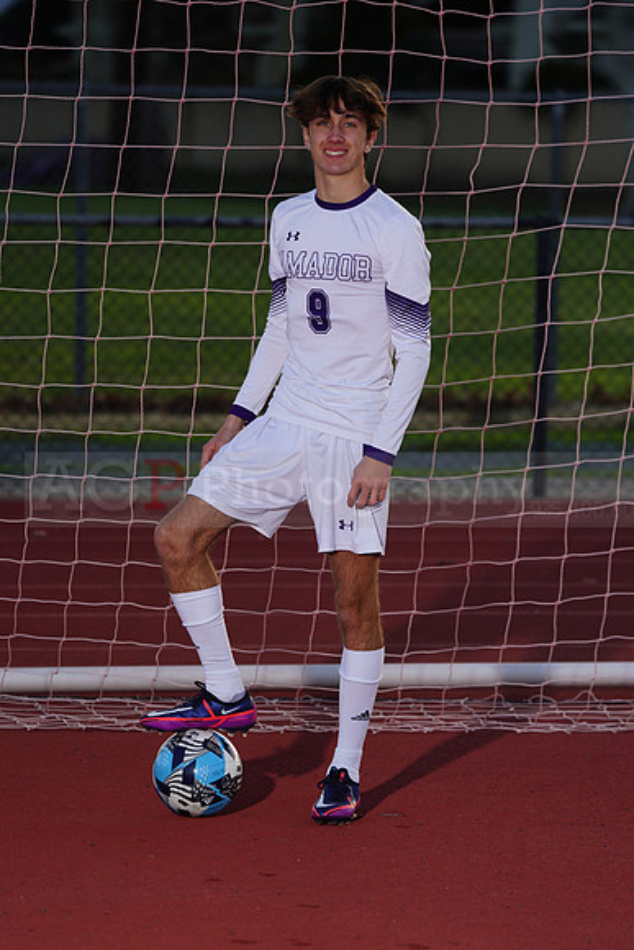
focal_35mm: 241
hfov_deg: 5.7
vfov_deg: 8.5
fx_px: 6362
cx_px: 317
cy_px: 475
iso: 200
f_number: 5.6
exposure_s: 1/250
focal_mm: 241
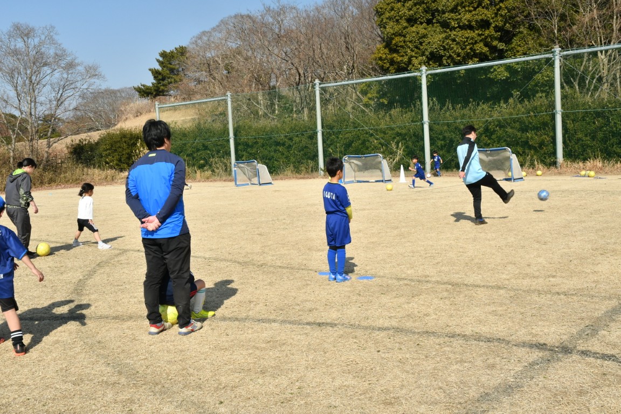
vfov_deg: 35.5
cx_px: 310
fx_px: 647
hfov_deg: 51.3
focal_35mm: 38
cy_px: 207
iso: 500
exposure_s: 1/320
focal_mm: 25
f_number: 13
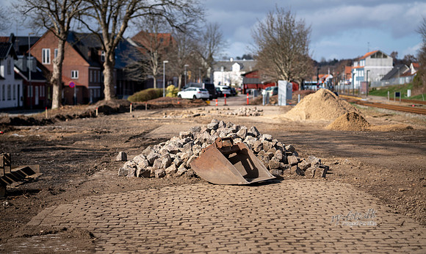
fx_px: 1044
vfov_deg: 13.9
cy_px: 147
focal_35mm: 91
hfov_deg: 23.1
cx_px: 219
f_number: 2.5
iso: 100
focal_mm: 85
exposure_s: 1/1600
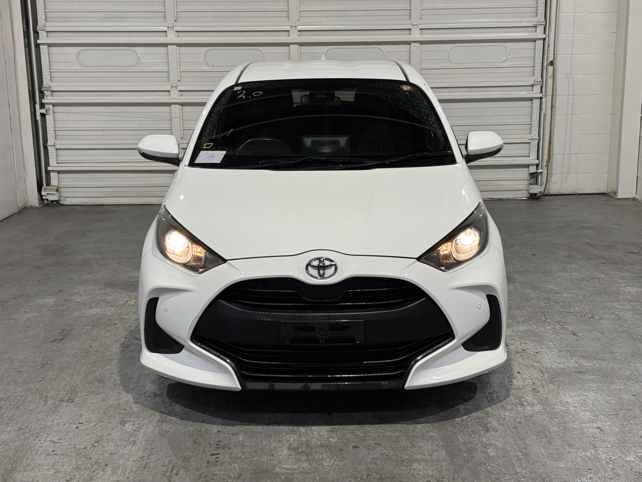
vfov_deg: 30.3
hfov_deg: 39.7
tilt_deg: -12.3
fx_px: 890
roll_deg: +0.5
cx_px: 321
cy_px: 241
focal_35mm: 48
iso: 80
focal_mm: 6.76
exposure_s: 1/120
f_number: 1.78
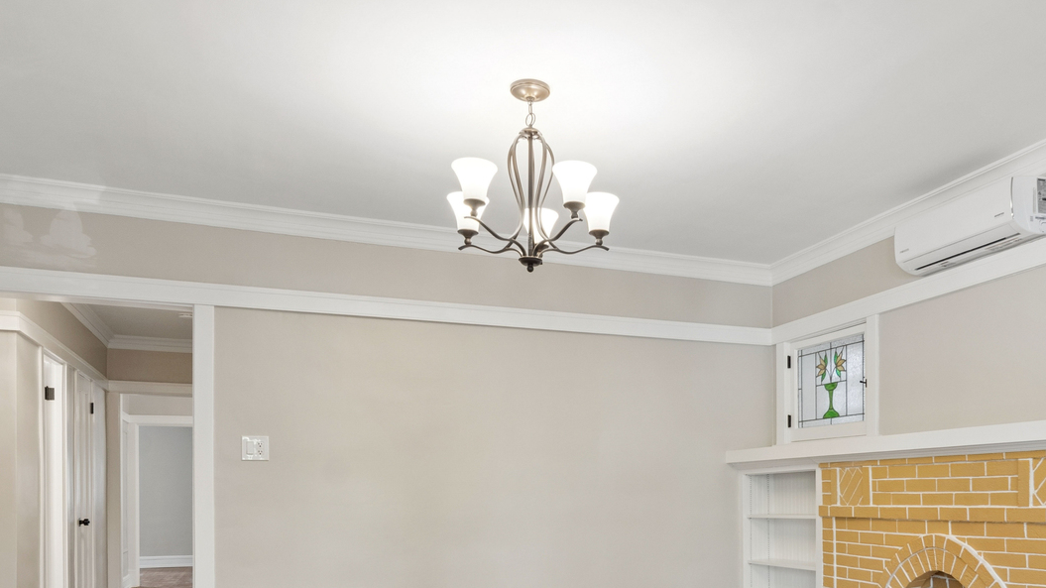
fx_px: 804
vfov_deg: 38.0
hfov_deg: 64.9
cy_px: 506
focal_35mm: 29
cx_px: 668
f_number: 8
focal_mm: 12
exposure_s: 1/20
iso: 400
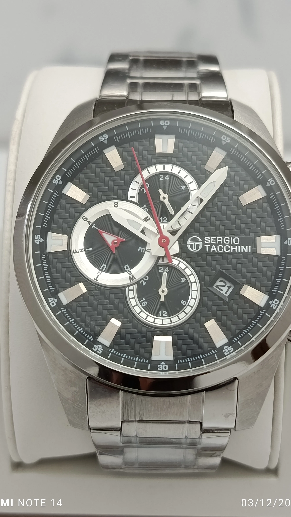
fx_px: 727
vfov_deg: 39.2
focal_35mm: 53
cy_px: 261
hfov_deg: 22.6
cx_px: 158
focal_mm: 5.24
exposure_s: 1/100
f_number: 1.7
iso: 313
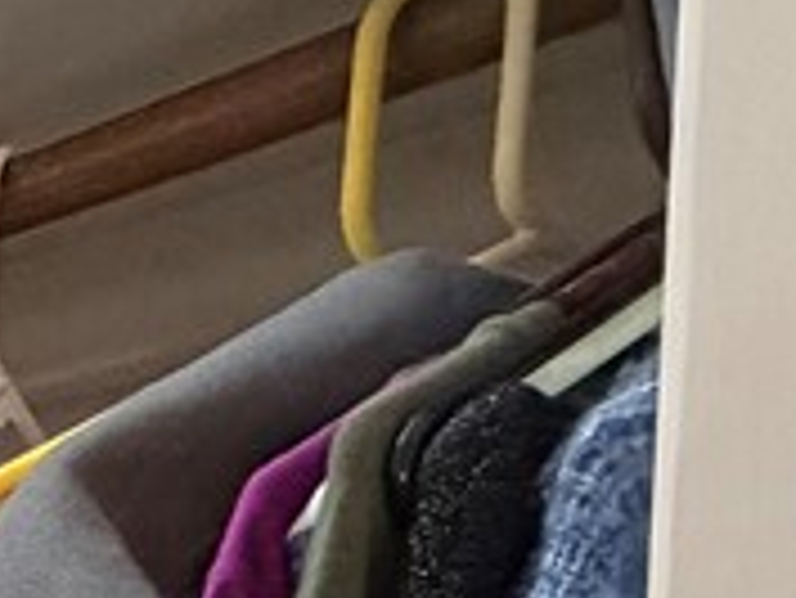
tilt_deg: -4.4
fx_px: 1864
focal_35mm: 81
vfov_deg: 16.6
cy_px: 895
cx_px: -1151
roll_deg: +0.1
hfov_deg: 14.6
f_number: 2.2
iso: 640
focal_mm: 2.22
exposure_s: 1/60
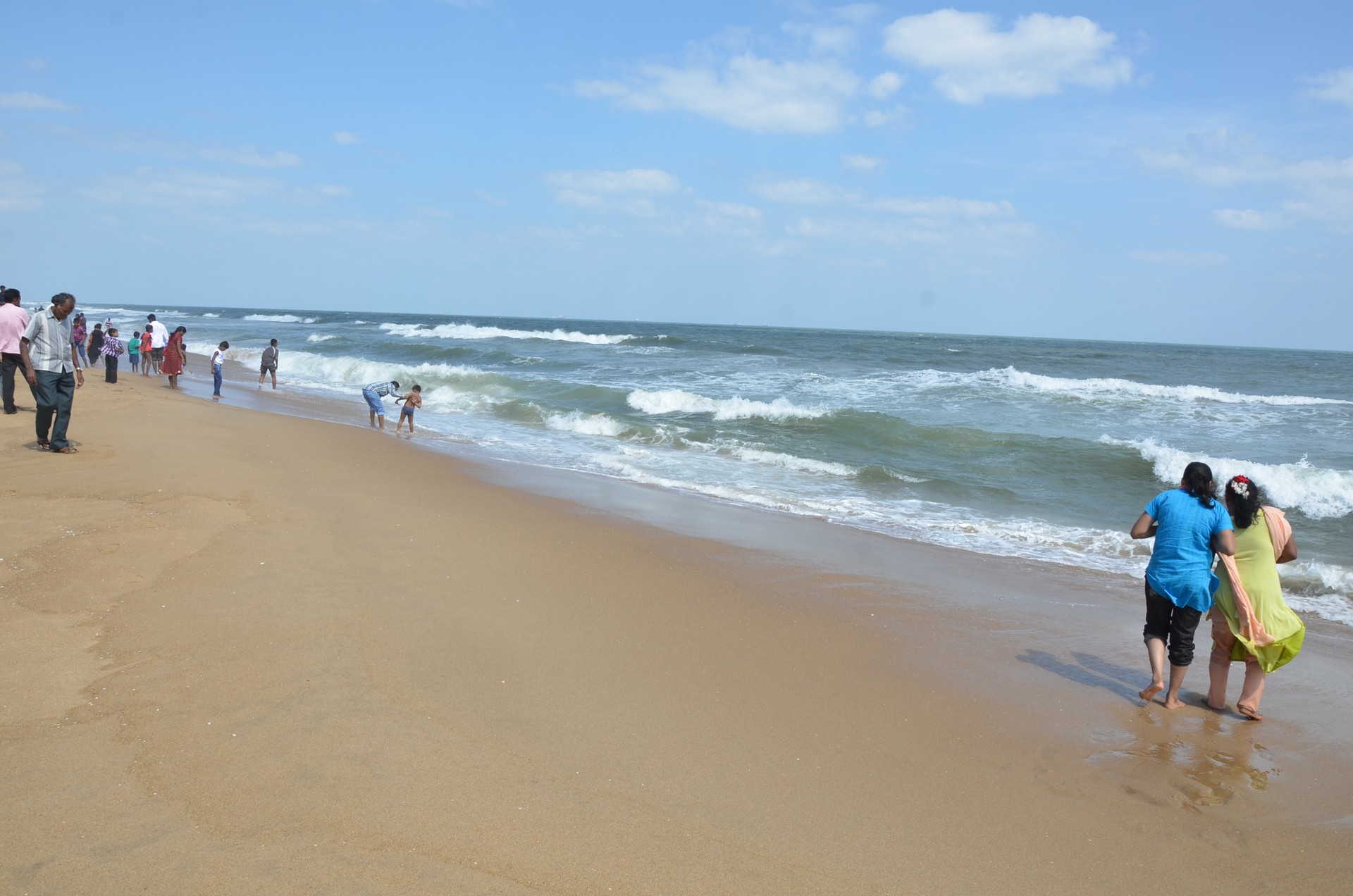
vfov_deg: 47.7
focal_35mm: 27
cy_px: 448
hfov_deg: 67.5
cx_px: 676
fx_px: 1013
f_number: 11
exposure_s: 1/250
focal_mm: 18
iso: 200
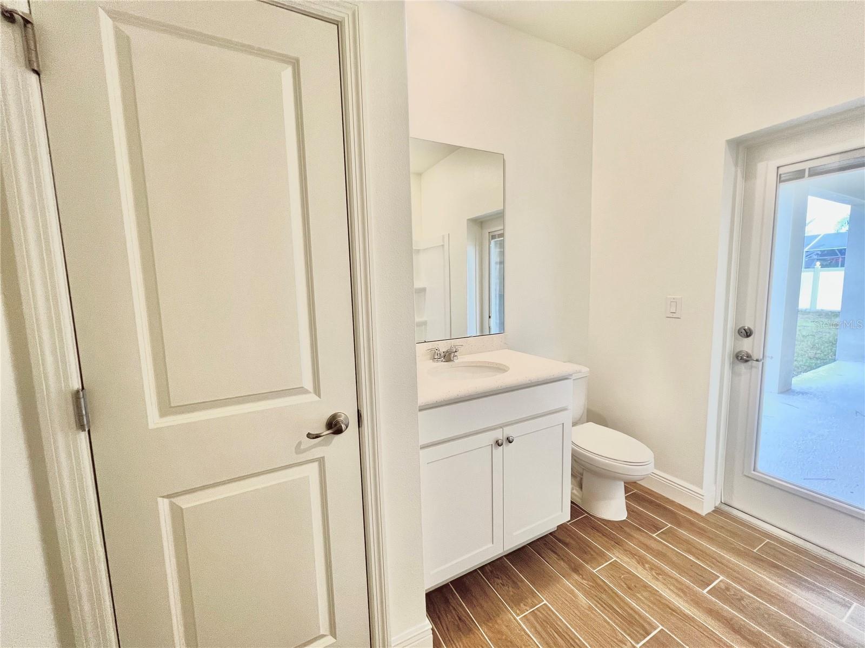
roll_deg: +1.8
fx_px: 325
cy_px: 324
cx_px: 432
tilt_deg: -7.1
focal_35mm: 13
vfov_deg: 89.9
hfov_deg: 106.2
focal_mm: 1.57
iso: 160
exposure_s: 1/120
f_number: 1.8
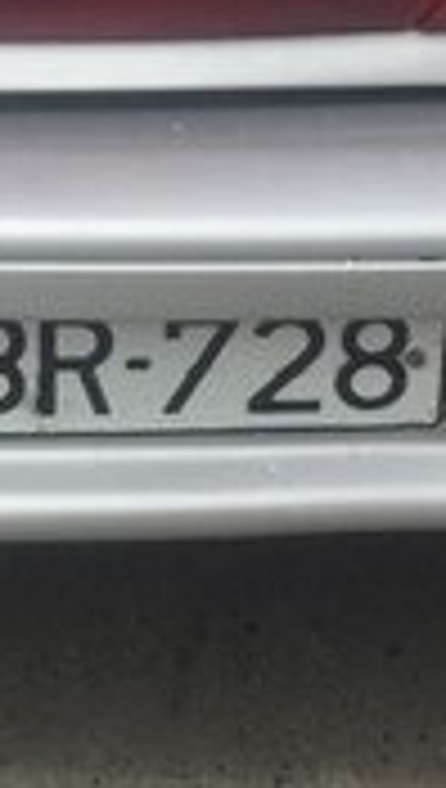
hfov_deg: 10.2
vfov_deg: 17.3
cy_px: -106
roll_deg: +0.8
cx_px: 32
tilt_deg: -24.2
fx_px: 2491
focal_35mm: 119
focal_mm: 4.15
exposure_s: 1/1522
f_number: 2.2
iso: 32
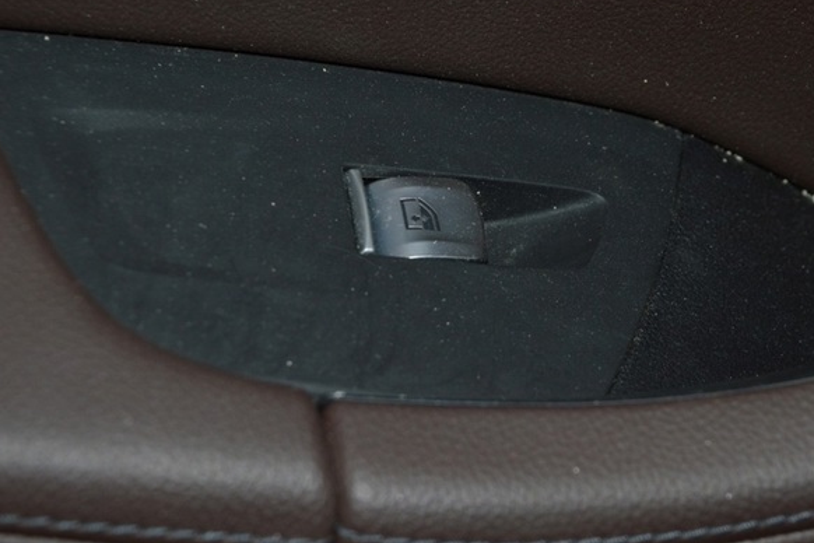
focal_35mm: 91
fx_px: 2047
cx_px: 425
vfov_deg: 15.1
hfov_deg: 22.5
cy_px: 260
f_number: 8
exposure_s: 1/60
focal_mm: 55
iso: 100
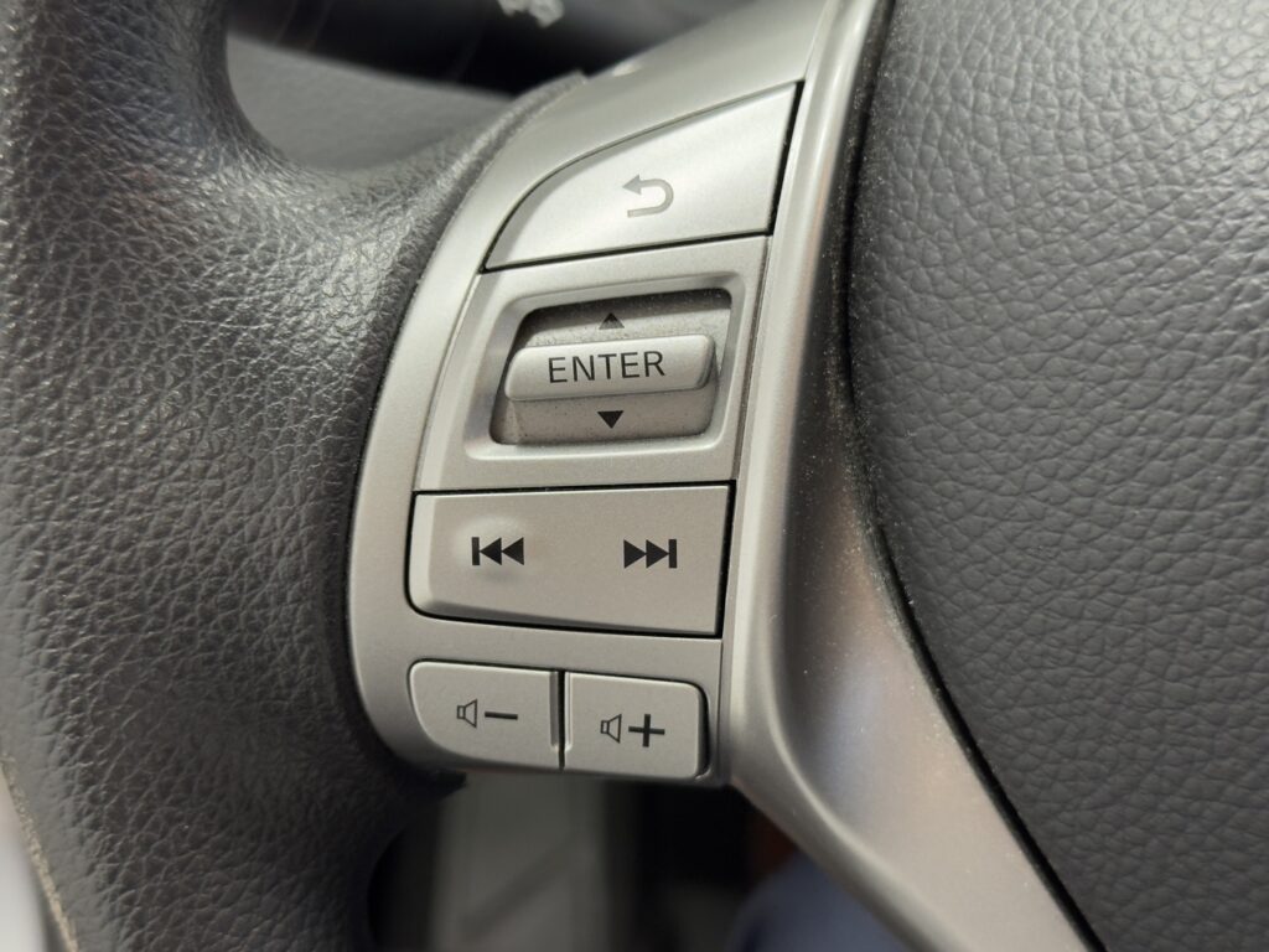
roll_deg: -1.0
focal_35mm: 48
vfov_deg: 30.3
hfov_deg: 39.7
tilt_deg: -38.7
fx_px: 1760
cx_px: 634
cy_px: 476
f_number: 1.78
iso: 200
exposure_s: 1/33
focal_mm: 6.76
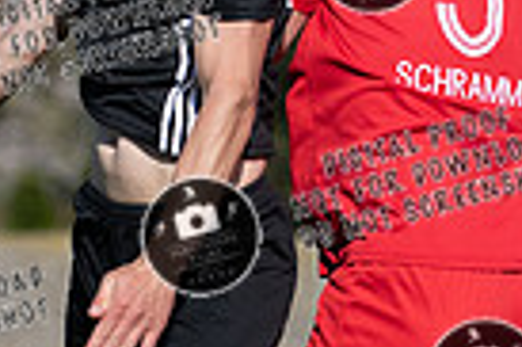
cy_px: 143
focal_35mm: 849
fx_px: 12296
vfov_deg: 1.6
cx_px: 450
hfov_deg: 2.4
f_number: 5.6
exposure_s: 1/1600
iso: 250
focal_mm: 200
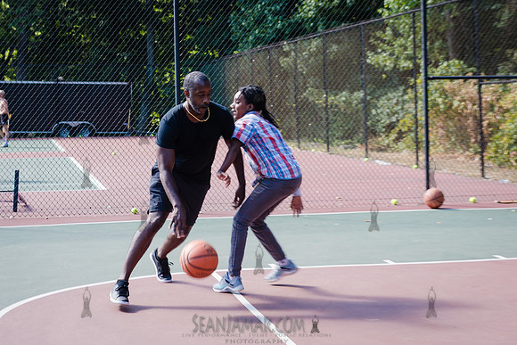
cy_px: 151
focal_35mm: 75
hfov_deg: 27.0
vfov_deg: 18.2
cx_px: 208
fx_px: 1076
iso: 200
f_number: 4
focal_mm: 60
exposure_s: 1/200
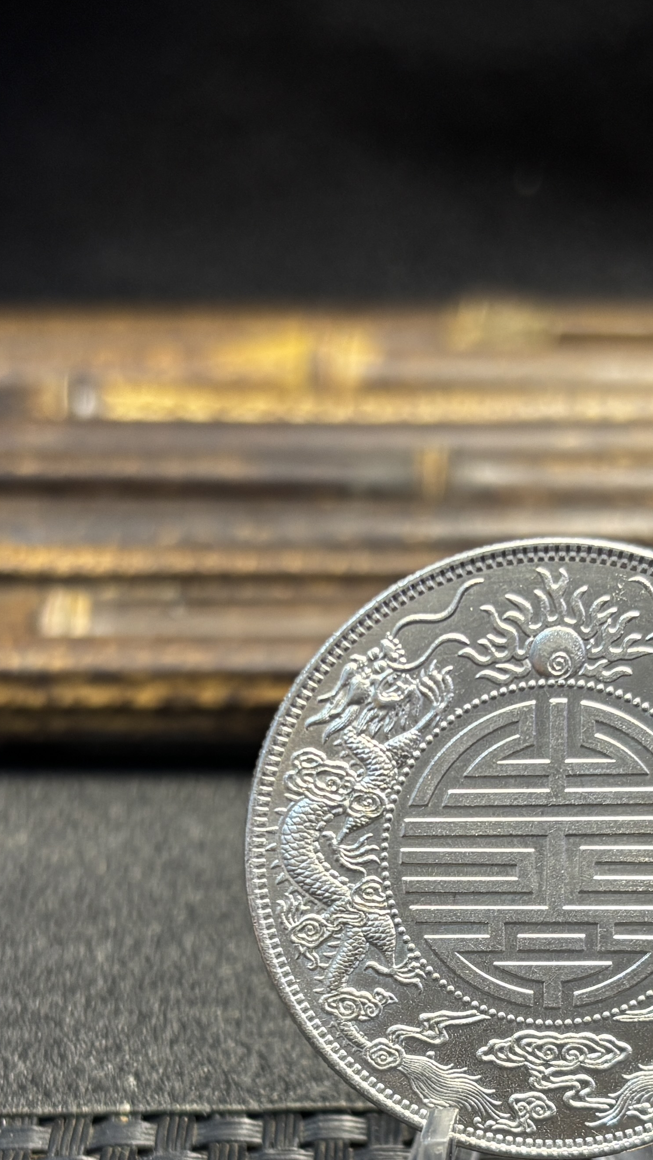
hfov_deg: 27.0
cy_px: 846
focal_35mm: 43
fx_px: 1323
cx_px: 557
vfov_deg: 46.0
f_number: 1.6
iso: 100
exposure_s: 1/50
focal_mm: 5.96
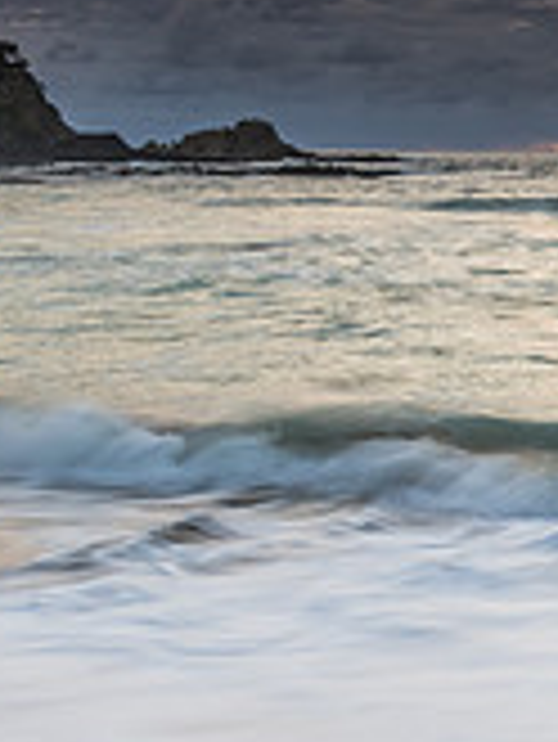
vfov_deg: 23.2
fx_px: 1803
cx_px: 627
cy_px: 309
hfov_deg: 17.0
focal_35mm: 84
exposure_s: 1/2
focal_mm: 24
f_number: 9
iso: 100
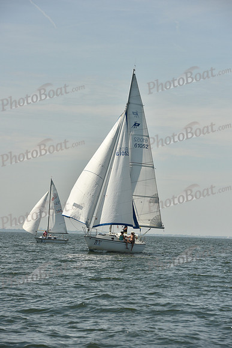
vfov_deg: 12.4
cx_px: 116
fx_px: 1594
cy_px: 174
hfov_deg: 8.3
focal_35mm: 165
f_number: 10
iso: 320
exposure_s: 1/1250
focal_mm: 165
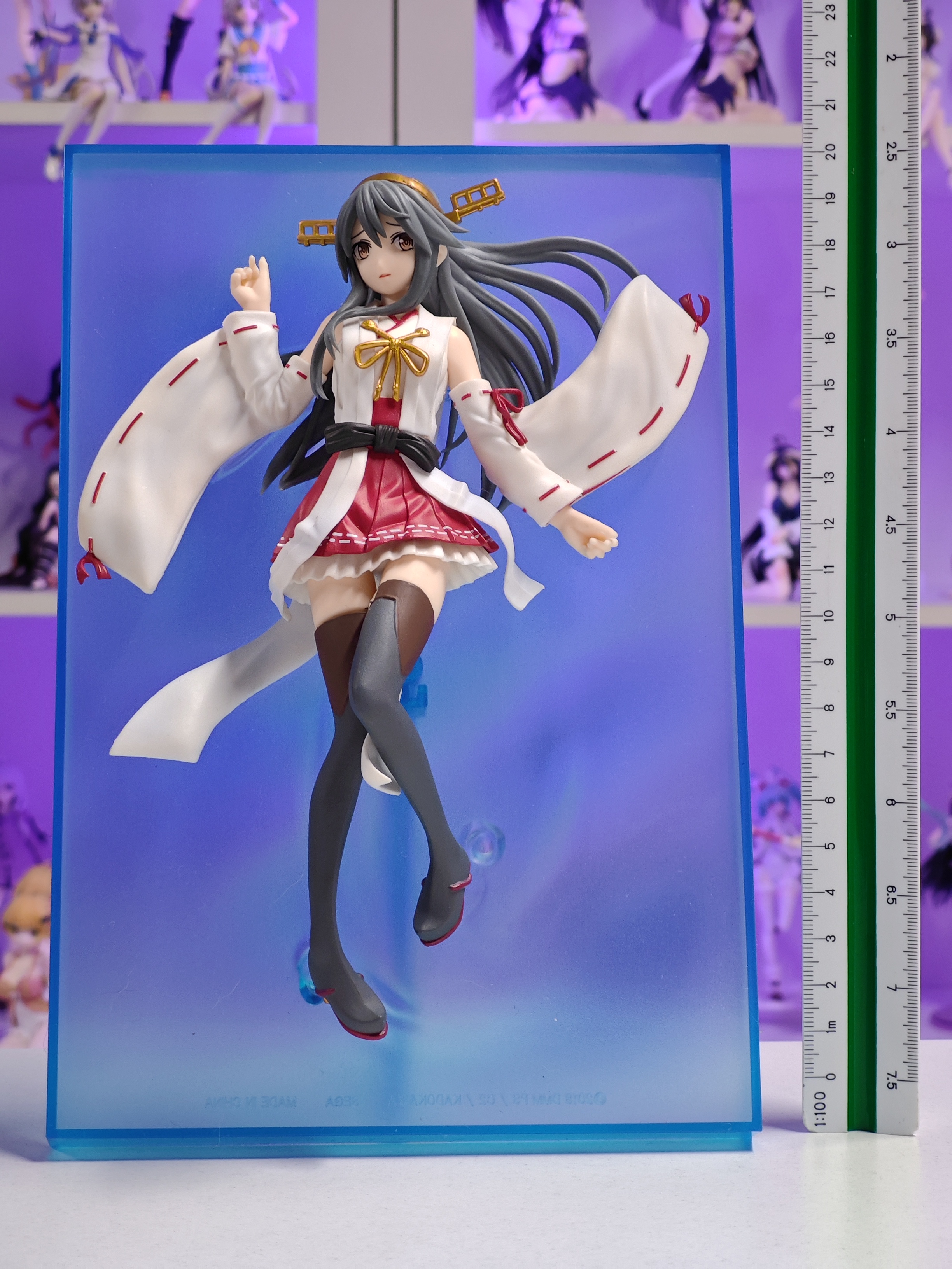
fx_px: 2934
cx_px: 476
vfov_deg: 24.4
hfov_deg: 18.4
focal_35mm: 80
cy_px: 634
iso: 400
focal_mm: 7.48
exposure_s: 1/17.3
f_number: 2.4
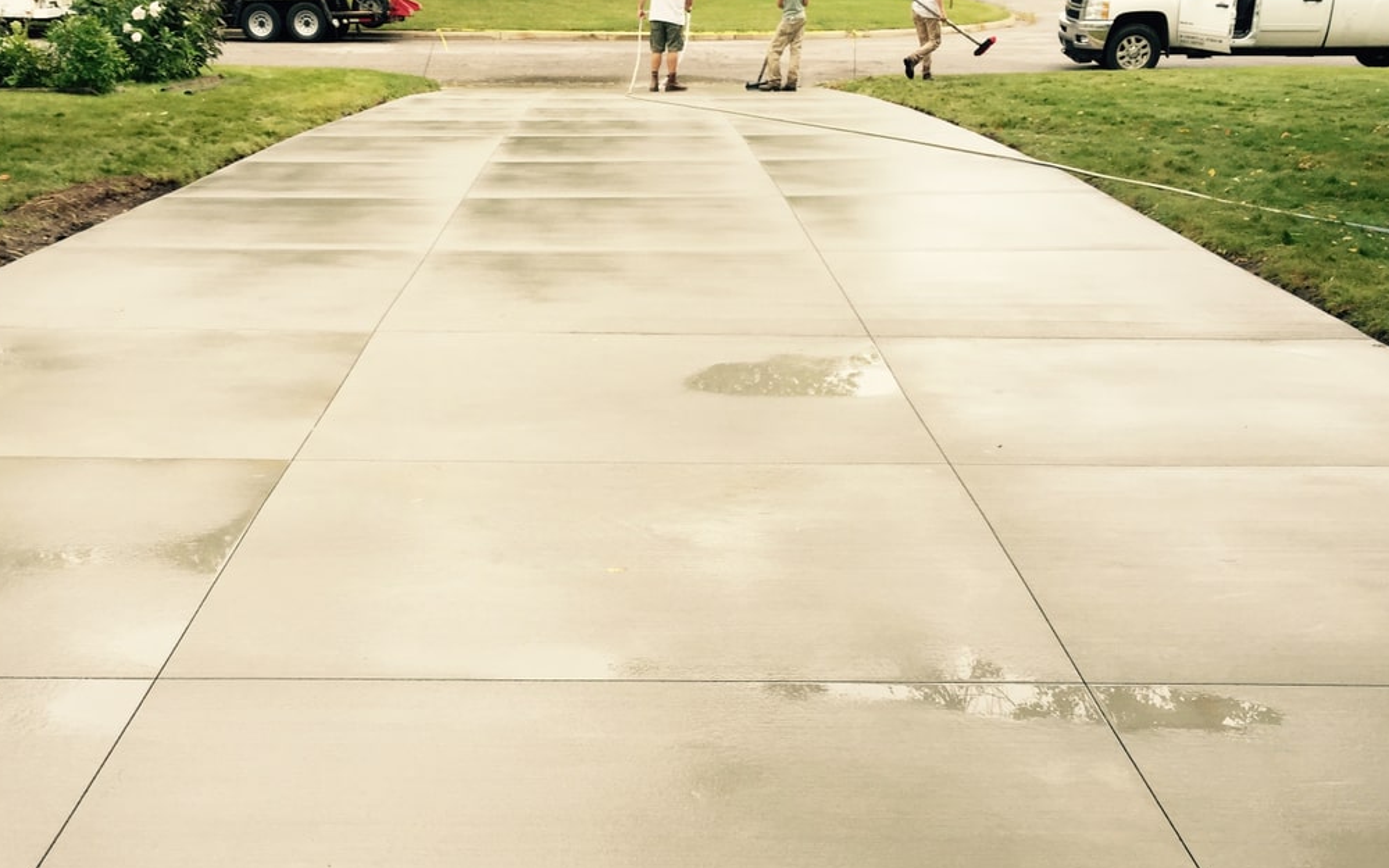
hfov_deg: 48.1
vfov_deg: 31.0
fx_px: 1552
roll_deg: +0.0
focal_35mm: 41
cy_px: 571
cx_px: 617
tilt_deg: -22.3
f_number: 2.2
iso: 32
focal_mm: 4.15
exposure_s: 1/120
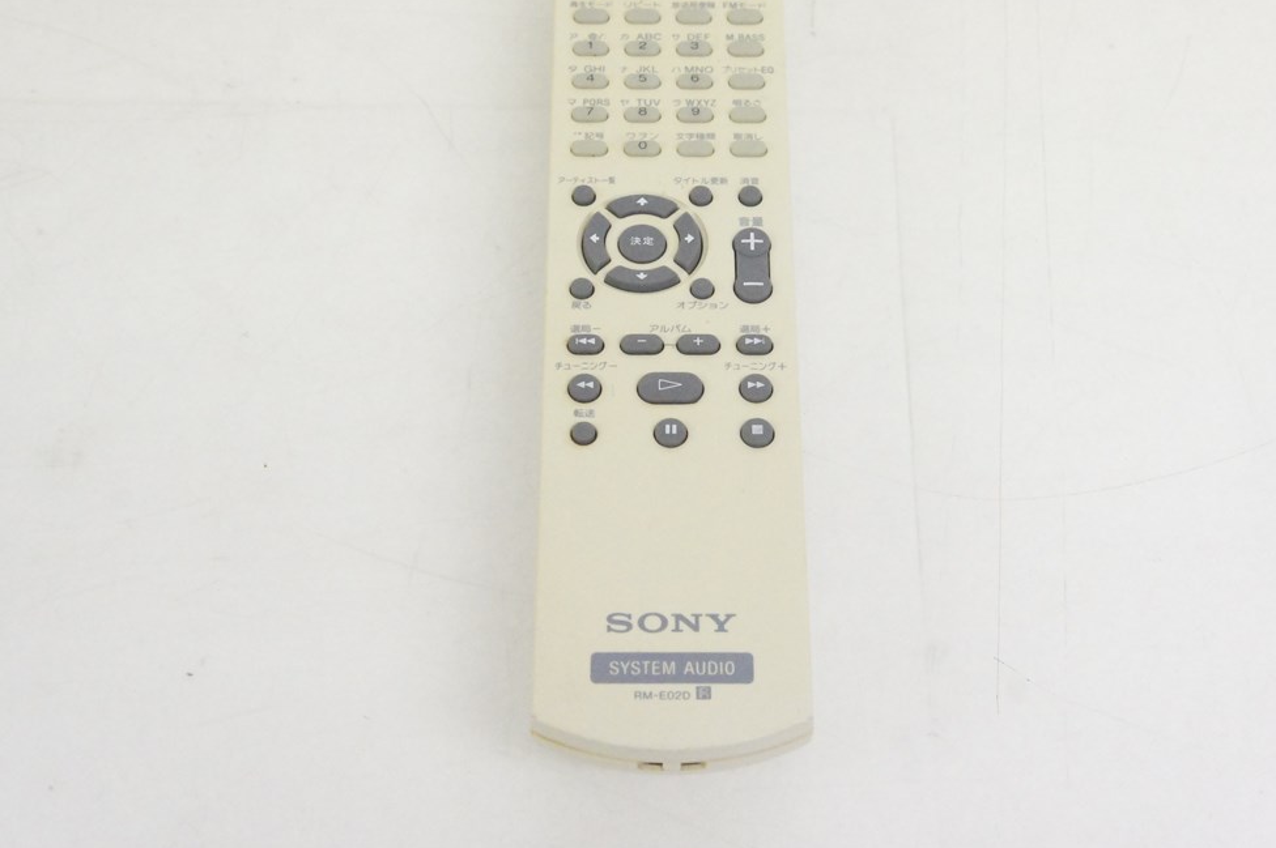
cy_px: 338
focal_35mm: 70
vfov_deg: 19.4
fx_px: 2479
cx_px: 668
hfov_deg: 28.9
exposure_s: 1/60
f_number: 10
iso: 6400
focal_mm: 38
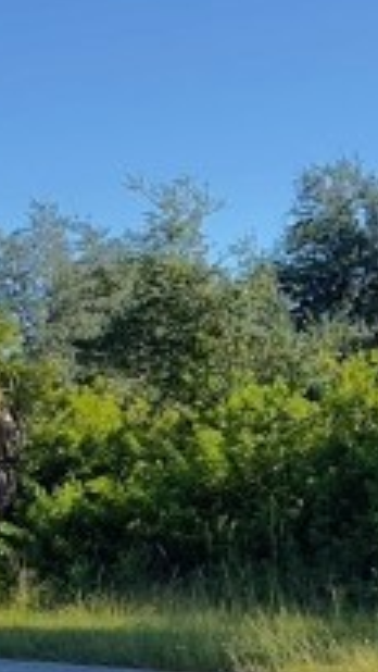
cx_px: 681
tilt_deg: +5.1
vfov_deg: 27.8
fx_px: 1353
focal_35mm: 76
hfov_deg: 14.1
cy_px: 264
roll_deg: +2.1
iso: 40
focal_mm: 2.22
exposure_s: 1/289
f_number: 2.2
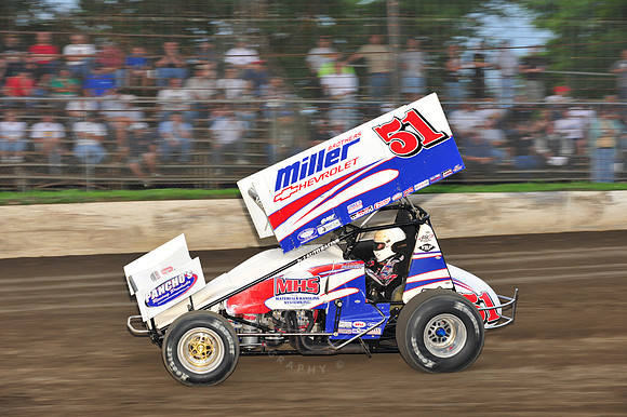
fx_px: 1828
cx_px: 314
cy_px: 208
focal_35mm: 105
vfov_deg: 13.0
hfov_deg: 19.5
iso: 640
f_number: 6.3
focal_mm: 105
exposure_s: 1/320
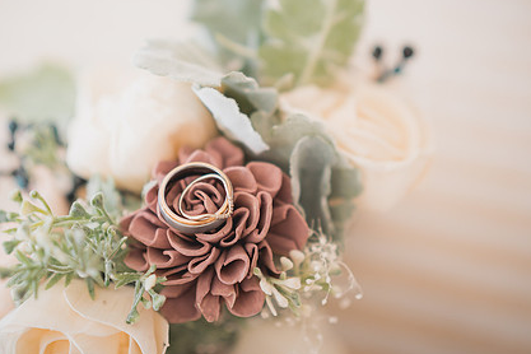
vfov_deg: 19.1
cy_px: 119
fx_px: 1047
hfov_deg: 28.4
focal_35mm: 71
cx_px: 234
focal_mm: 50
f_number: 1.4
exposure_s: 1/250
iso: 400
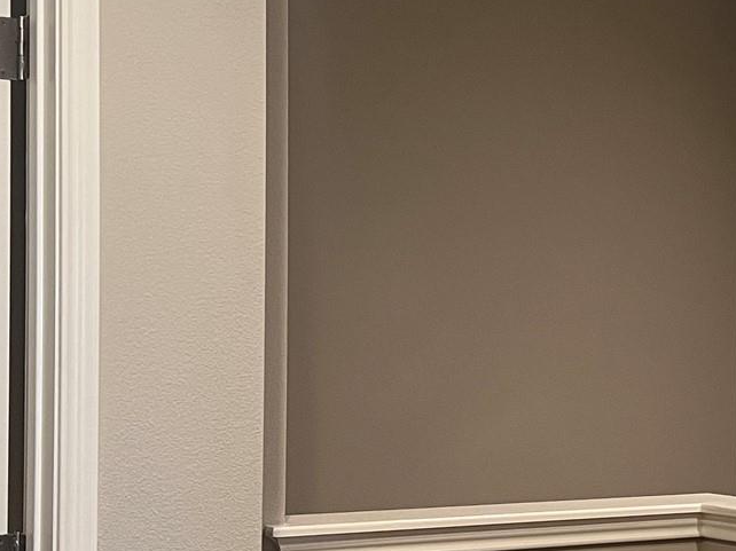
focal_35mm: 83
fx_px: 1764
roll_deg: -0.4
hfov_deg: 23.5
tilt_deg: -0.2
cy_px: 338
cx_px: 492
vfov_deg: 17.7
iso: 250
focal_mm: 5.7
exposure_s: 1/60
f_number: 1.5
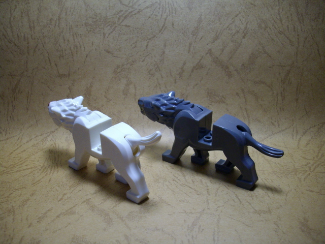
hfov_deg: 50.1
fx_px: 347
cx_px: 162
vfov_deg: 38.7
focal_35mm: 37
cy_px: 122
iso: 160
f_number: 2.8
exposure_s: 1/60
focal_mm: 6.2
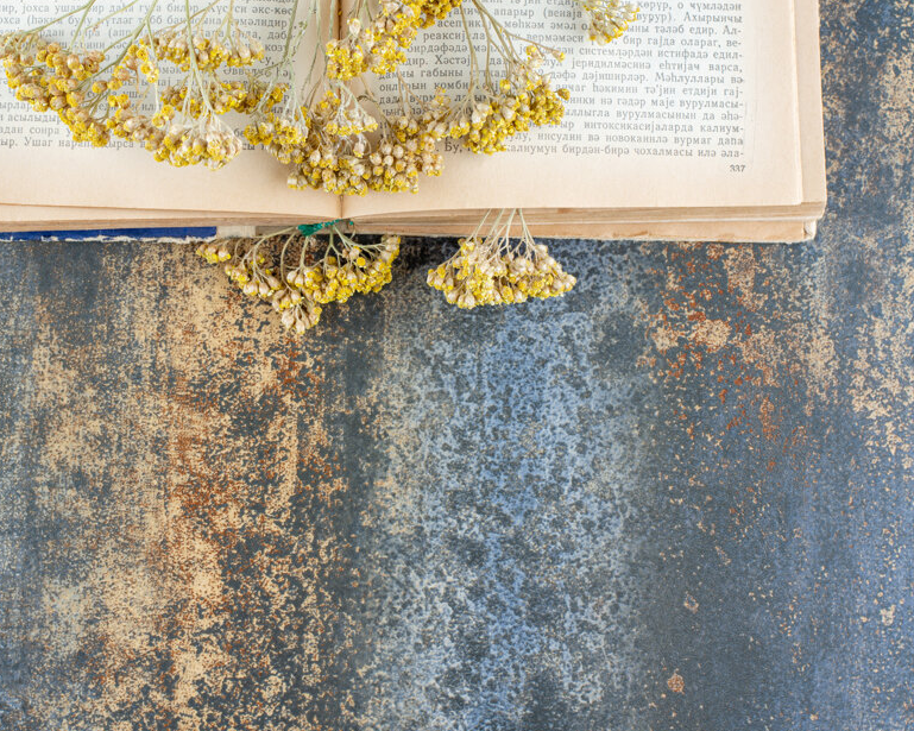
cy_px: 335
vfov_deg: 15.4
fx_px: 2705
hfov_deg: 19.1
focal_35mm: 100
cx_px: 338
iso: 100
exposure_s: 1/160
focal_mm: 50
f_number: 9
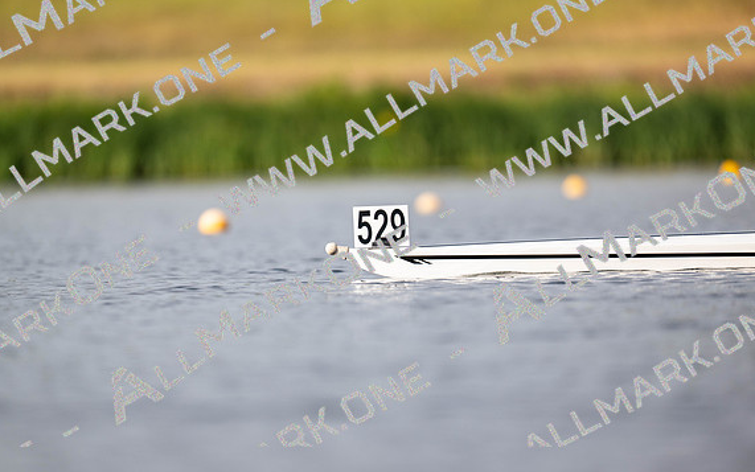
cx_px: 379
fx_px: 12779
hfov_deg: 3.4
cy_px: 220
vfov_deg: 2.1
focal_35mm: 621
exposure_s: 1/2500
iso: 140
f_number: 4
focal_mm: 600
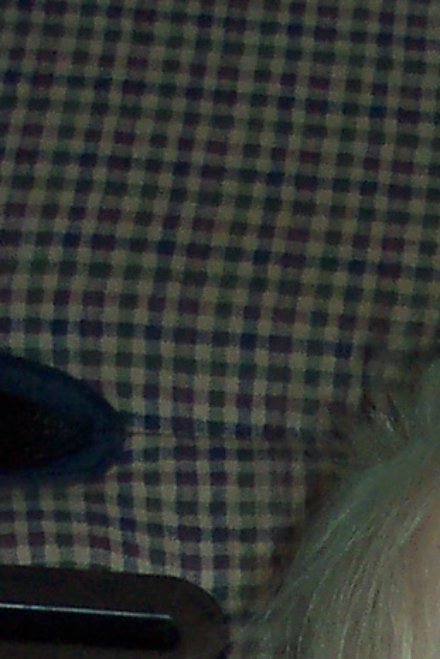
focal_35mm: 176
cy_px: 1351
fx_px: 3224
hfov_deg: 7.7
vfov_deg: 10.6
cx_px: 532
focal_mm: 8
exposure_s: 1/30
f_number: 2.8
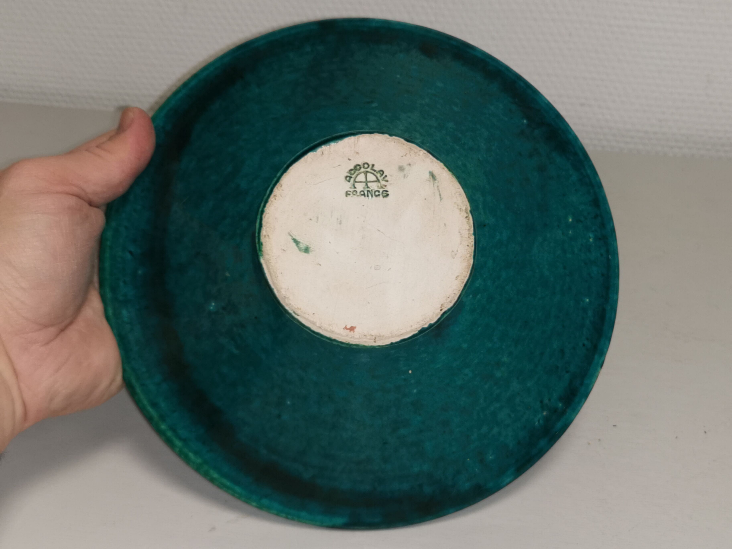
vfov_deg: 27.5
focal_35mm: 53
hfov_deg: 36.2
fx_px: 1121
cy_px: 274
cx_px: 366
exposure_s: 1/100
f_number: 1.8
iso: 80
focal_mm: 5.58
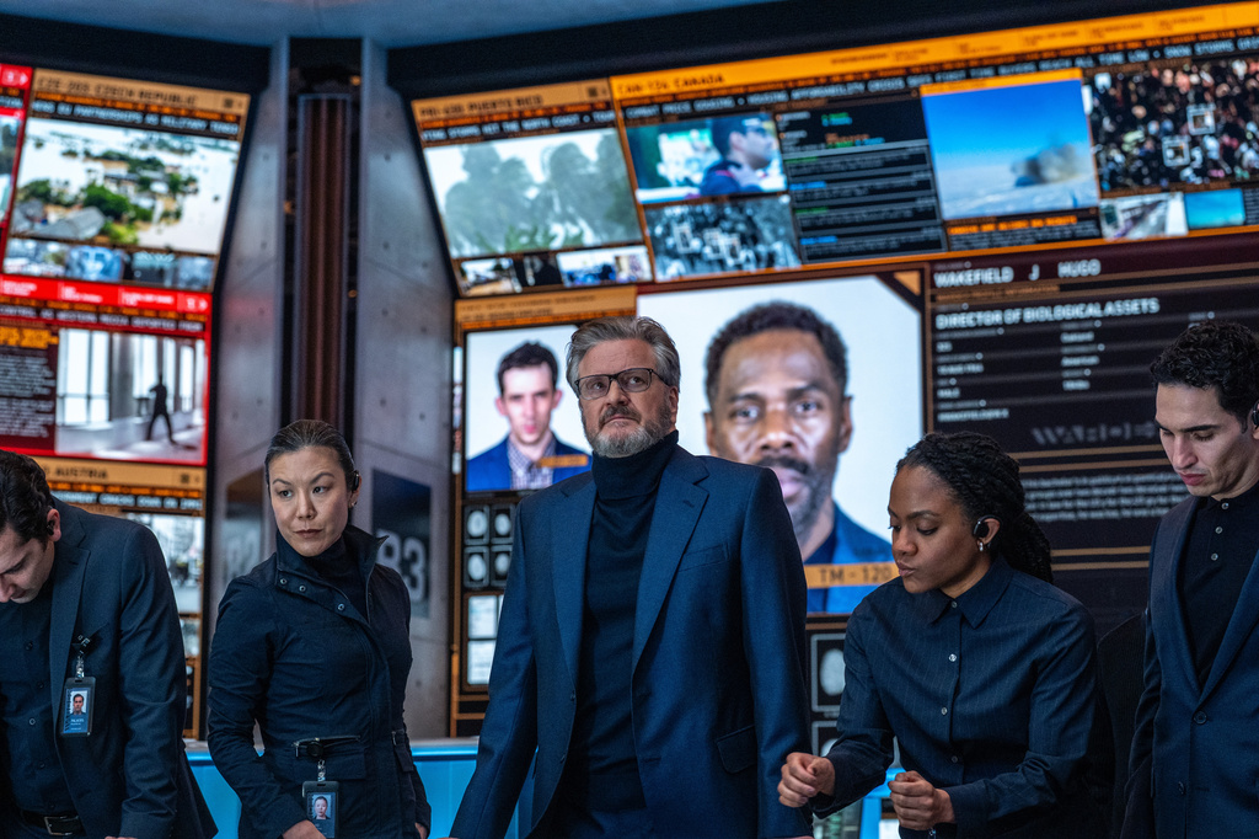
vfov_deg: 19.4
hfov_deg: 28.9
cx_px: 630
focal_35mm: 70
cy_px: 420
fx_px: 2447
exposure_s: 1/200
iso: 2500
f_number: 4.5
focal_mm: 70
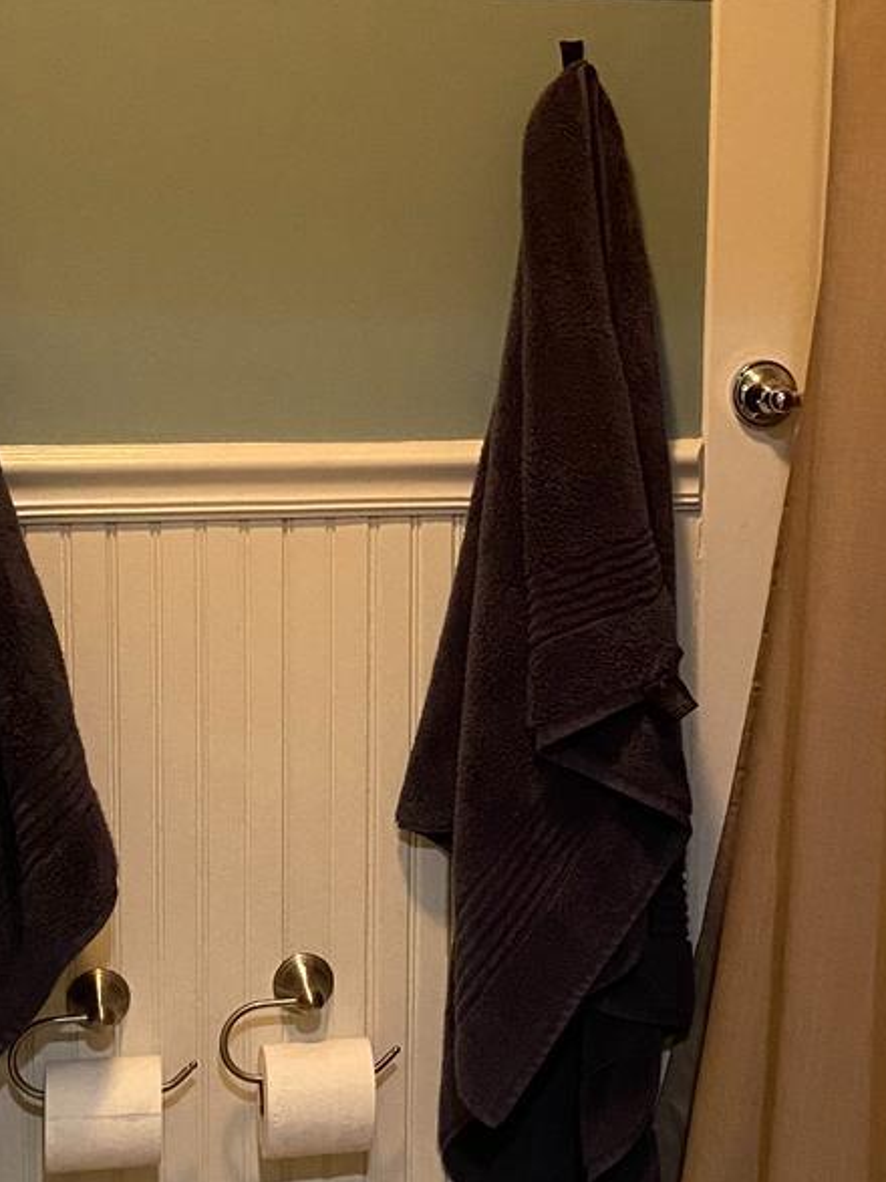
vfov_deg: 28.6
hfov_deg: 21.5
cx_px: 596
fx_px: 2321
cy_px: 542
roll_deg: -1.1
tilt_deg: -8.0
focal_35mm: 68
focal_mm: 4.25
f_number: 1.8
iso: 500
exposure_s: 1/60
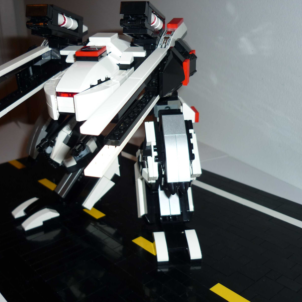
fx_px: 385
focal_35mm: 39
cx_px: 120
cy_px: 151
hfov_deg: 42.6
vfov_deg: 42.8
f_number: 2.8
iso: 100
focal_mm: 5.5
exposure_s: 1/30
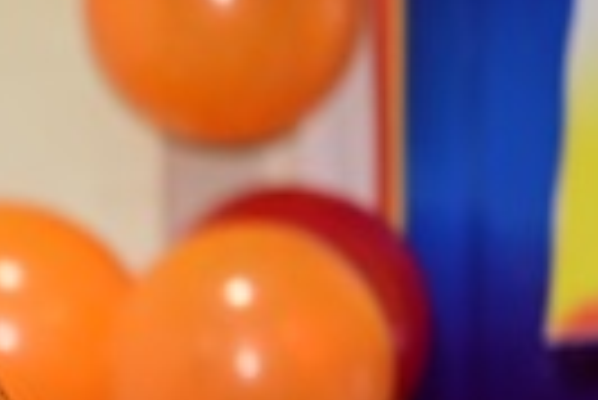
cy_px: 813
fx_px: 8963
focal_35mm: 539
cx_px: -976
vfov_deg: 2.5
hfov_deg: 3.7
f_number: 1.8
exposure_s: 1/200
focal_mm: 85
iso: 250
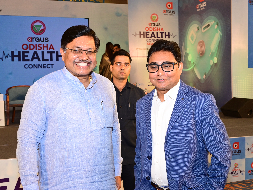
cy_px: 95
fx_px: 322
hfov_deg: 42.9
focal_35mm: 44
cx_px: 136
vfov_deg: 32.9
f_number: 11
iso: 1600
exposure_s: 1/125
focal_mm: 40
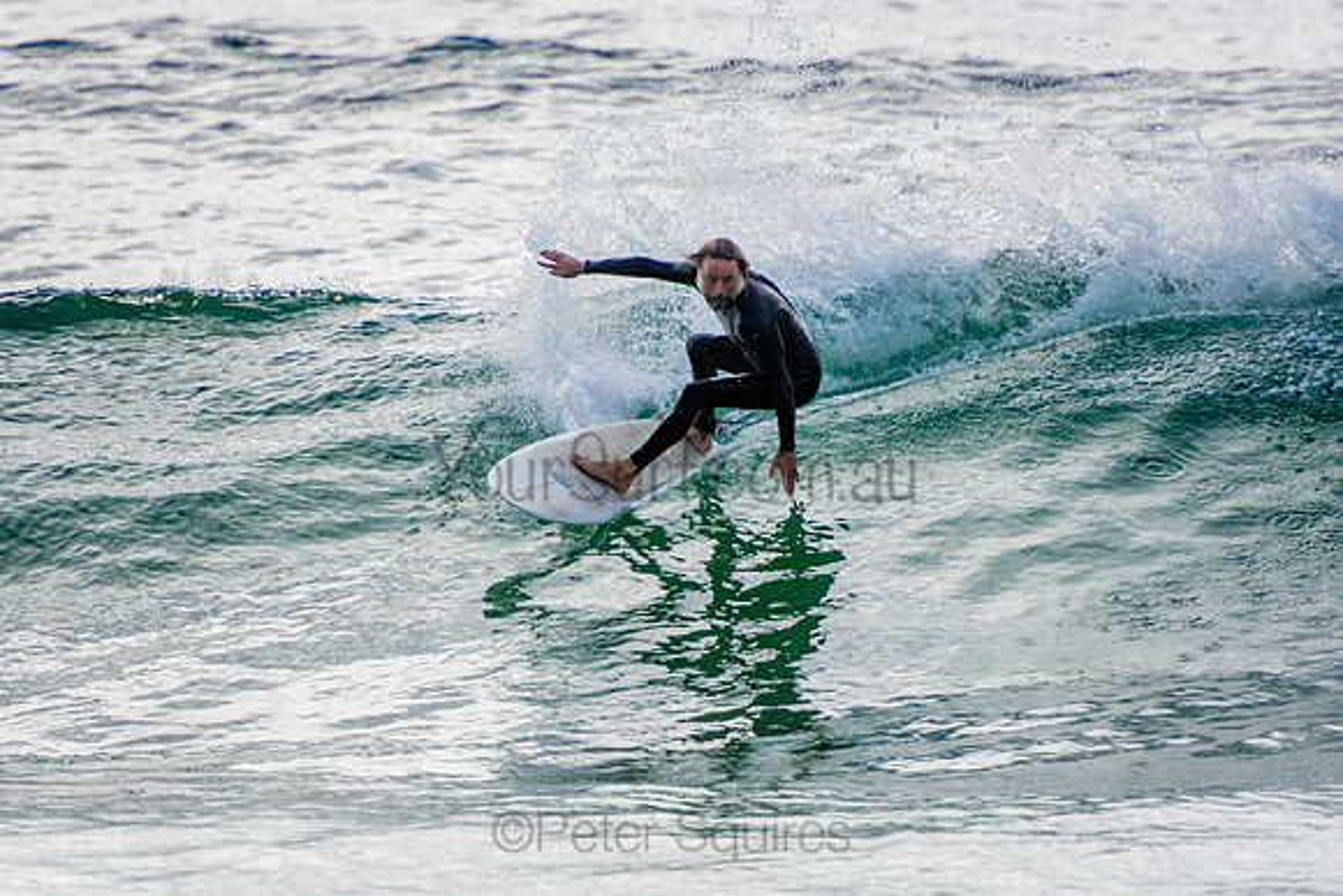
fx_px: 22388
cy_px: 448
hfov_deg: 3.4
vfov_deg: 2.3
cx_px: 672
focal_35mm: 600
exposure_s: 1/2000
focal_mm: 400
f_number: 5.6
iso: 360
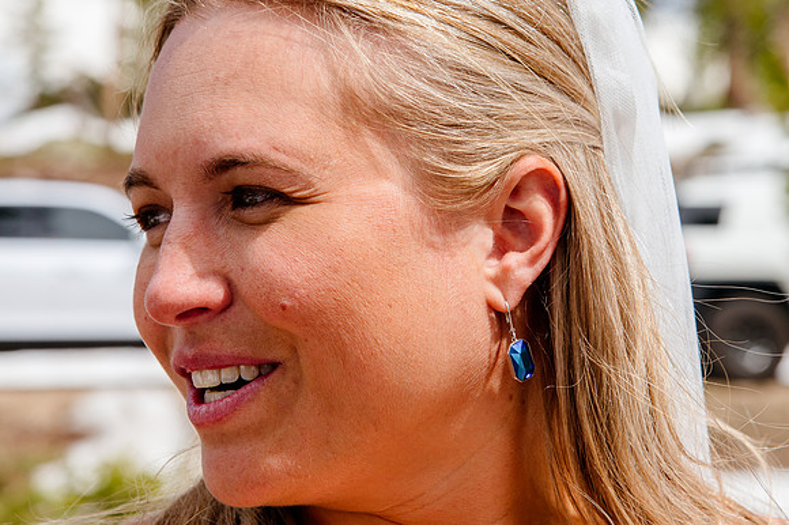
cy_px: 174
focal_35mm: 137
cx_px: 393
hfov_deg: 15.0
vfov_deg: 10.0
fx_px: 3002
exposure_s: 1/250
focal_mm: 98
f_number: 9
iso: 250
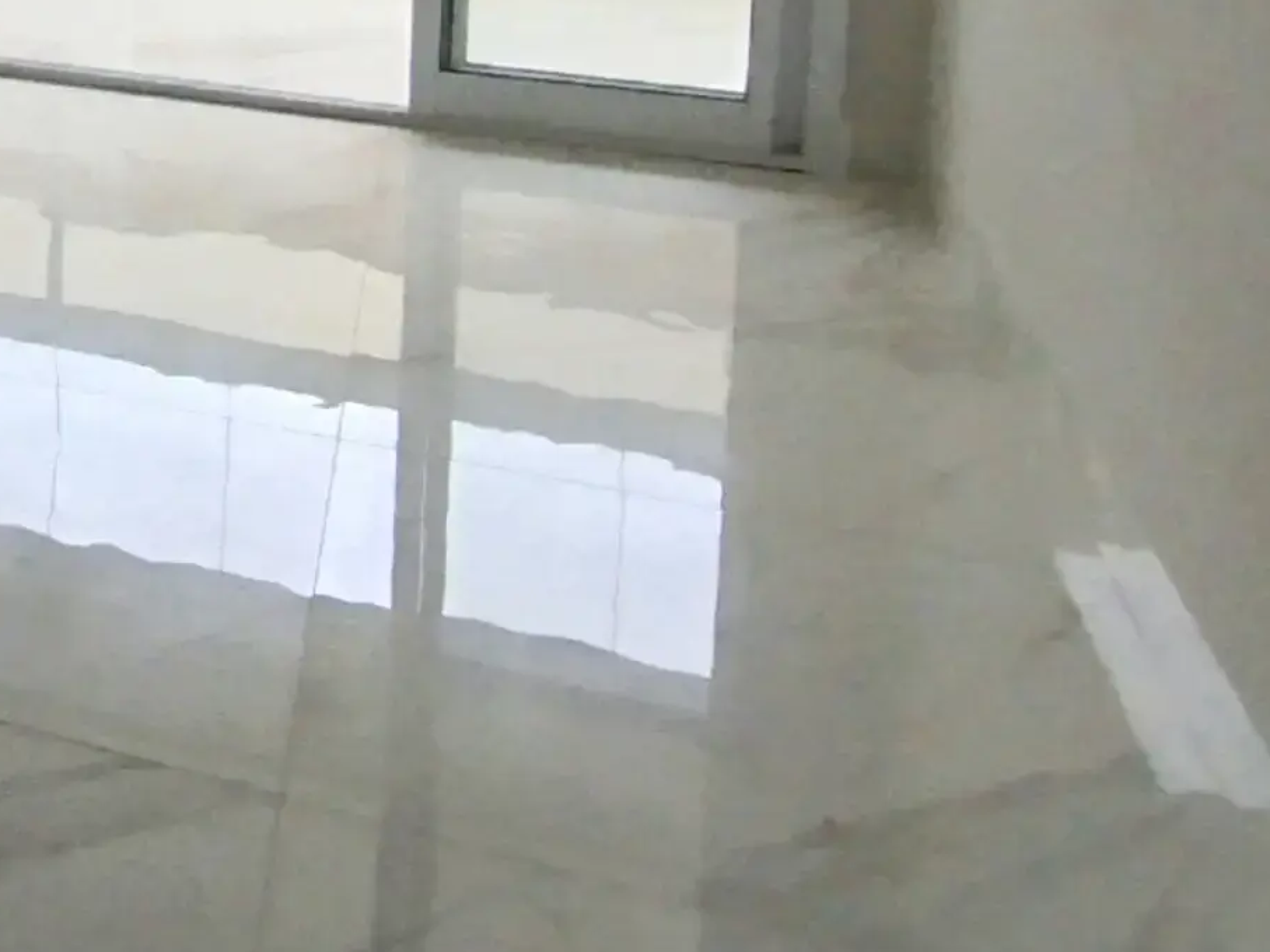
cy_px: -325
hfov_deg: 25.7
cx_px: -668
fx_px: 1981
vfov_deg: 23.5
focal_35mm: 54
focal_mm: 1.65
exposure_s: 1/120
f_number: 2.2
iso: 80
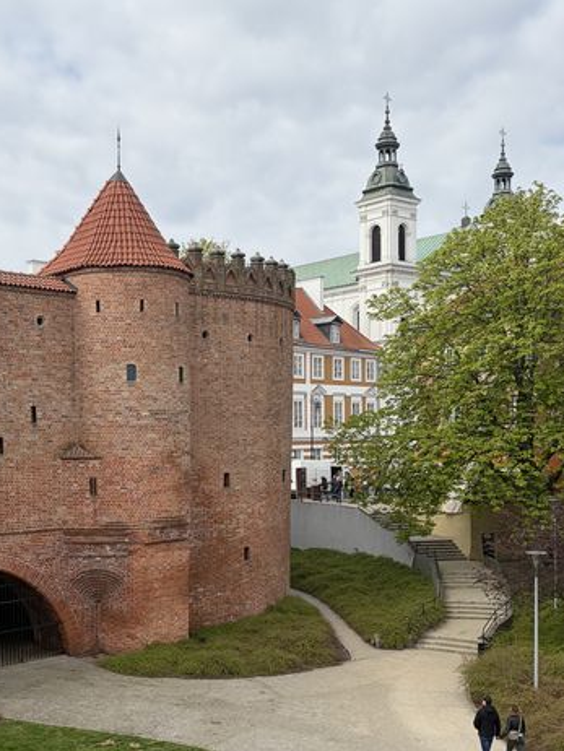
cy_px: 467
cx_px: 193
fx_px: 977
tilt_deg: -1.5
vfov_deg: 41.8
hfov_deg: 32.0
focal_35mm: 45
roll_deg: +1.3
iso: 50
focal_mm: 5.96
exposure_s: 1/3448
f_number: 1.6
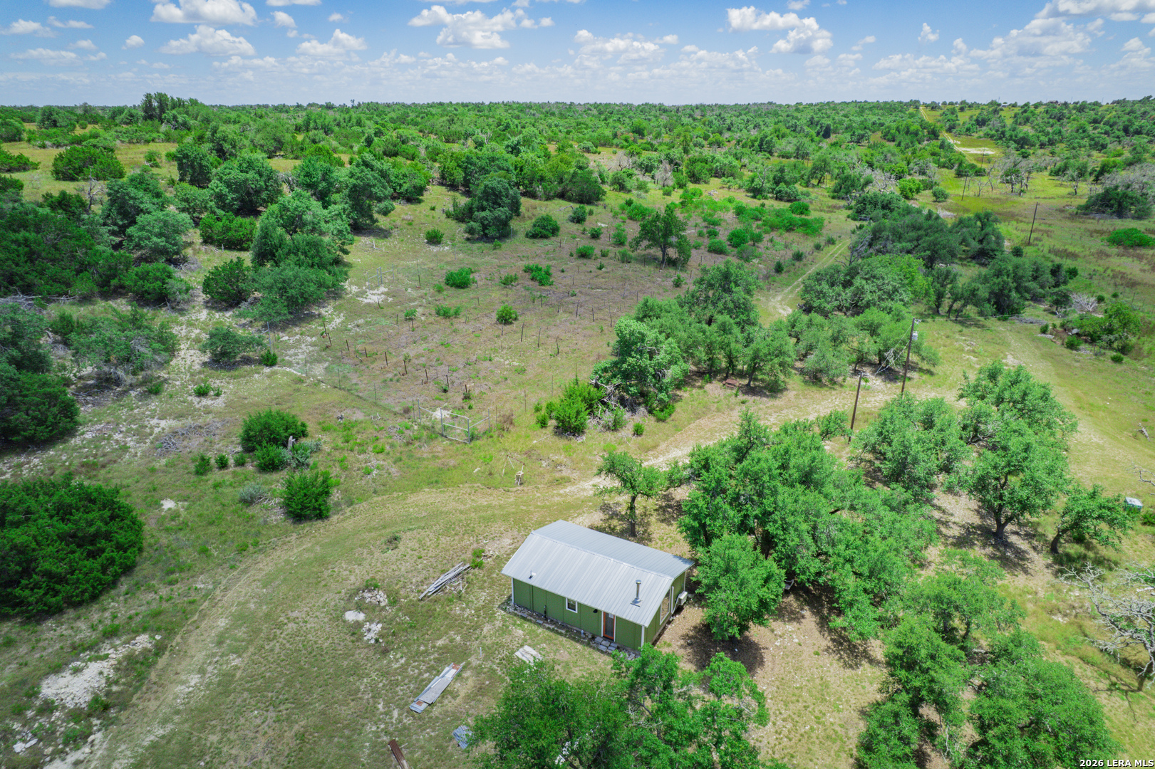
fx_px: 706
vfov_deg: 57.2
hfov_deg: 78.6
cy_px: 384
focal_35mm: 22
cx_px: 578
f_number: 2.8
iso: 200
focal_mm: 8.38
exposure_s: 1/1500
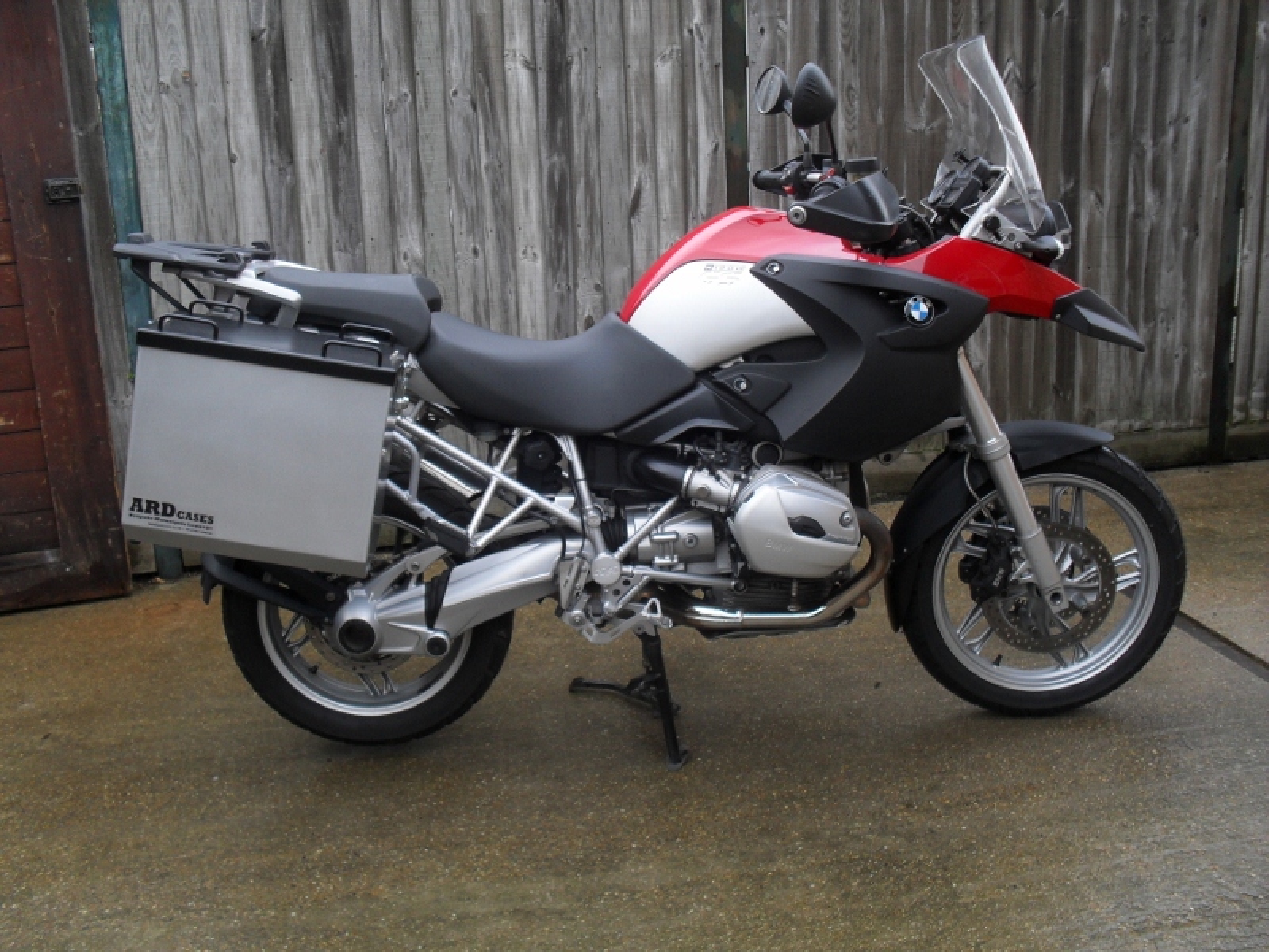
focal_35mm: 35
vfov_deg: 40.7
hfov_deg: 52.6
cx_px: 634
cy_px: 476
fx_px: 1283
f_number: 3.2
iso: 100
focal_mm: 6.3
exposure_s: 1/125
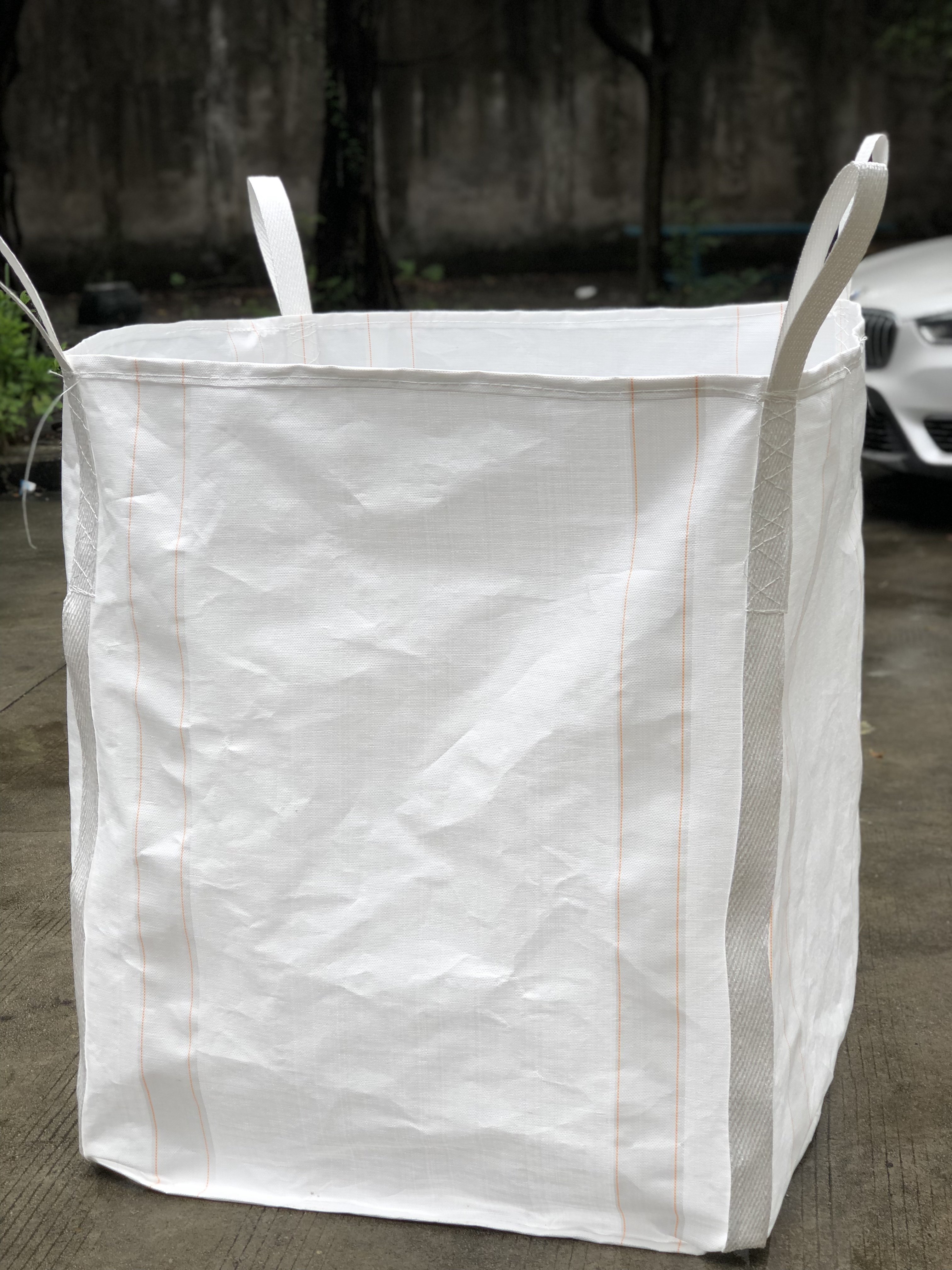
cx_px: 476
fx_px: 2090
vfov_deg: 33.8
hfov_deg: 25.7
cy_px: 635
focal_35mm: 57
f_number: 2.8
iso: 25
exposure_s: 1/100
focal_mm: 6.6
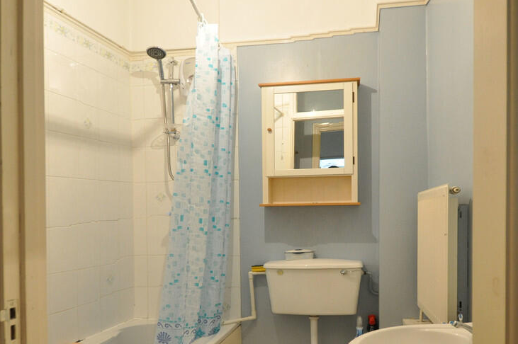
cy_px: 234
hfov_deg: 80.1
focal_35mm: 21
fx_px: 302
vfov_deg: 57.9
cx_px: 316
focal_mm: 10
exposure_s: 1/60
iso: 800
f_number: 4
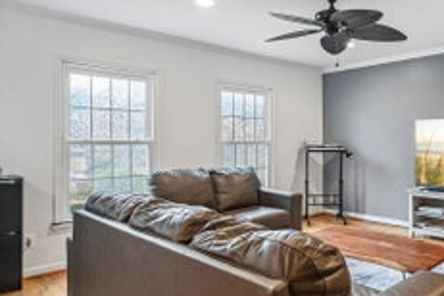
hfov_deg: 61.8
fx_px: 358
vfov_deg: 45.0
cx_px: 303
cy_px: 148
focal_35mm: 29
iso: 400
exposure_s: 1/15
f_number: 8
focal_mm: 14
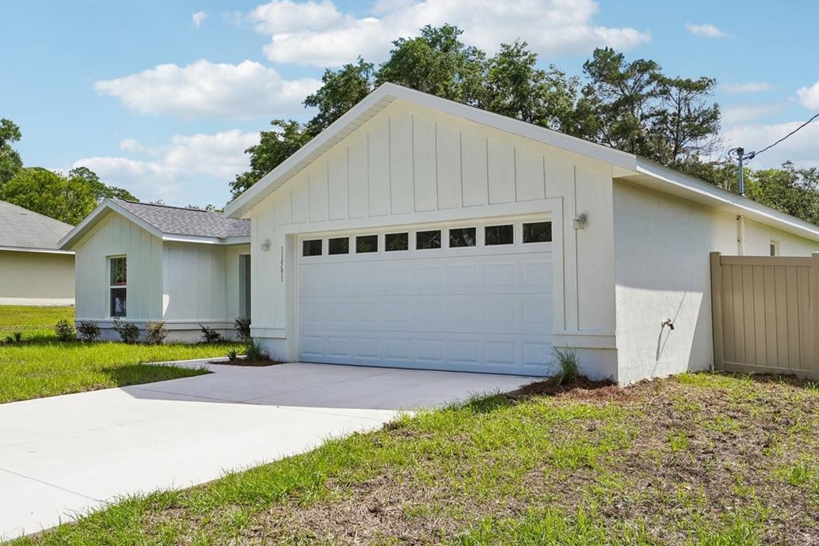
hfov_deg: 55.8
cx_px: 386
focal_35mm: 34
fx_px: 773
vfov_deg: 38.8
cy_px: 304
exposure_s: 1/40
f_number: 20
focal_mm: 24
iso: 100
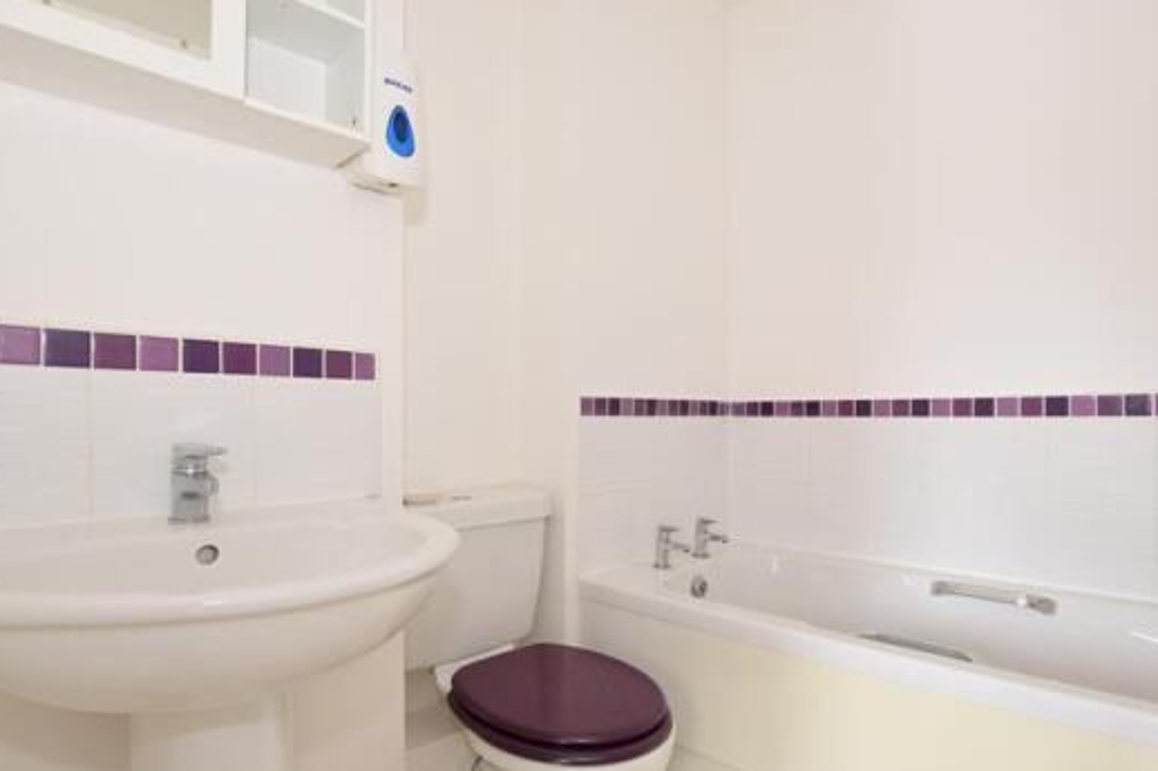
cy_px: 430
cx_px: 615
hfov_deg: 86.8
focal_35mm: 19
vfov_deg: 64.3
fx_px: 611
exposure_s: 1/8
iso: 400
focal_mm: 10
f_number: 5.6
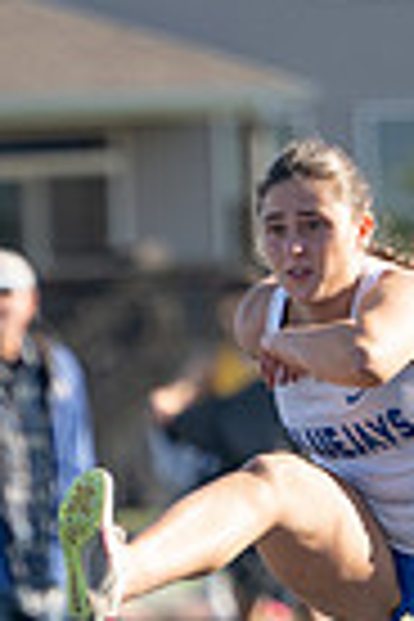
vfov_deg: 2.6
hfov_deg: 1.7
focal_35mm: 805
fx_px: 13885
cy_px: 958
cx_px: 410
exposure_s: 1/1250
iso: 160
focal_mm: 165
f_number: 3.2
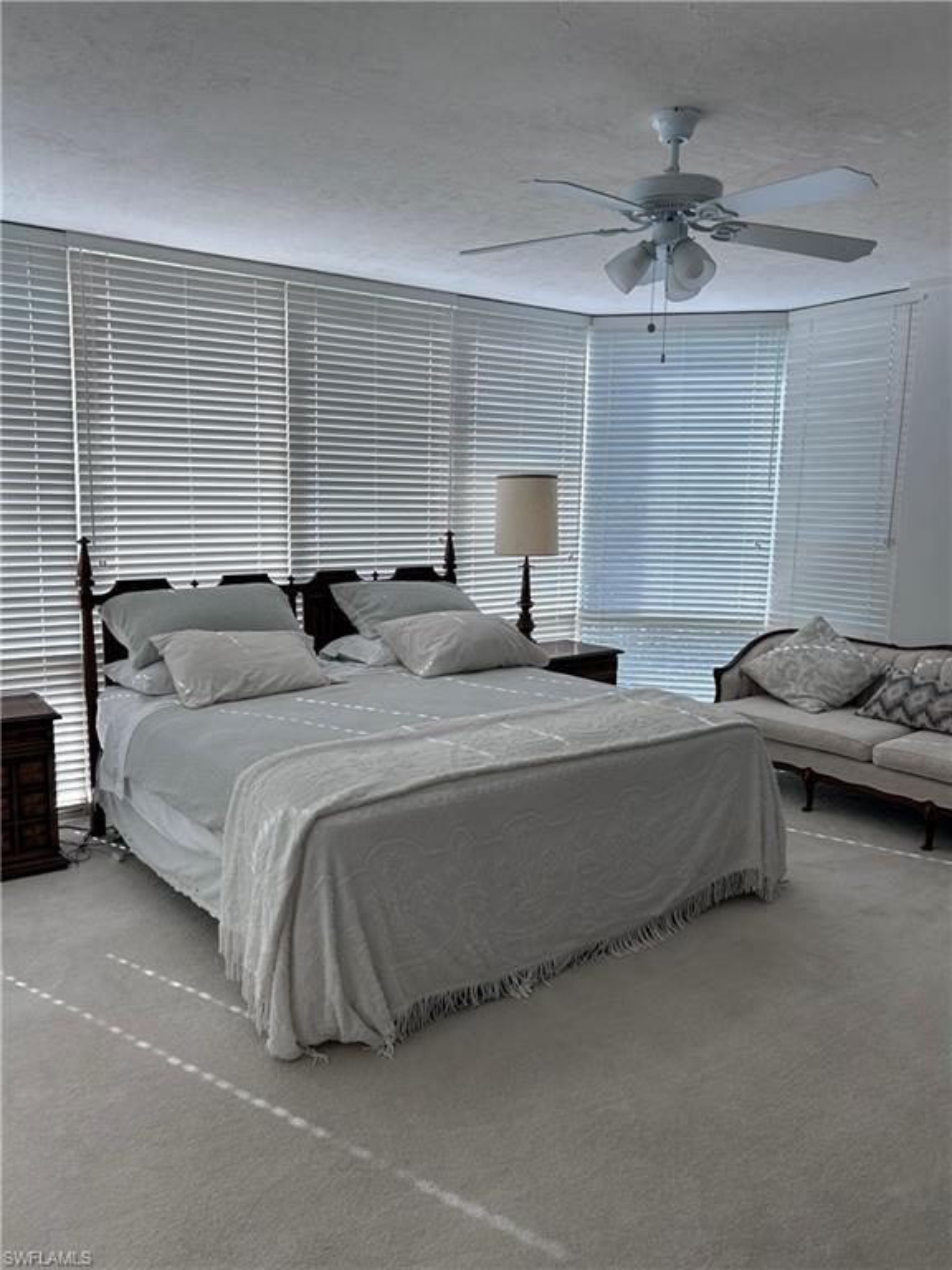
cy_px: 635
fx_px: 953
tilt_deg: -6.6
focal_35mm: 26
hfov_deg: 53.1
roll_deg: -0.4
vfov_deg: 67.3
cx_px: 476
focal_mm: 5.7
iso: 50
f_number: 1.5
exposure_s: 1/424
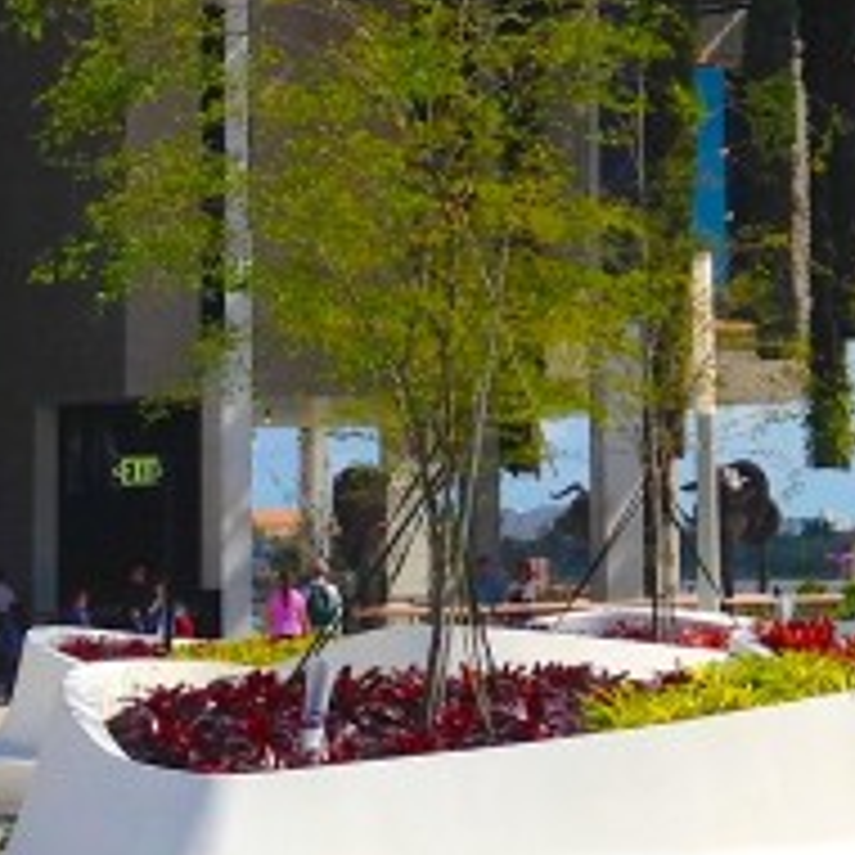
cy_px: 32
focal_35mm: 157
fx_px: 4387
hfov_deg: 10.9
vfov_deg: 11.0
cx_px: 1040
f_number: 2.4
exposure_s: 1/2710
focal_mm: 4.12
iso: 50
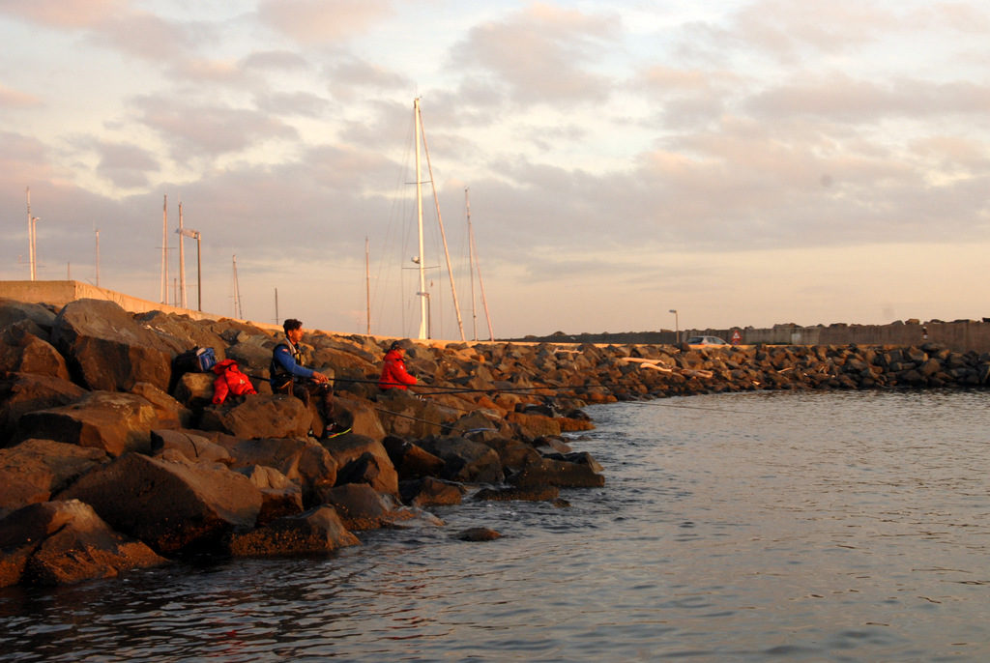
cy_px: 332
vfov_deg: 25.8
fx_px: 1446
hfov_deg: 37.8
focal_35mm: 52
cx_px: 495
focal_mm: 35
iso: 250
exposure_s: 1/50
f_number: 9
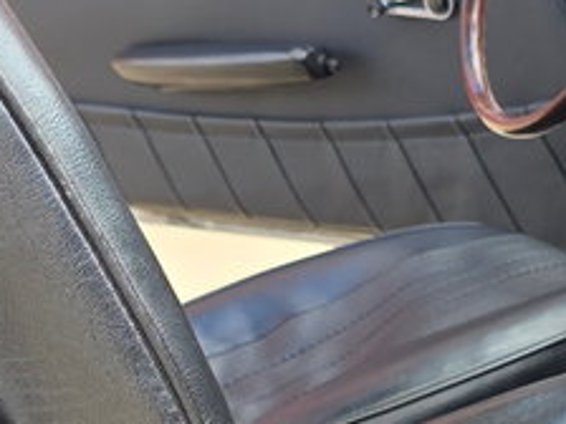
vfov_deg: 14.0
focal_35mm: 105
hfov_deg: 17.8
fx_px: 1717
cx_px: 690
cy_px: 361
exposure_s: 1/359
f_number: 1.7
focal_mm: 6.3
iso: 32
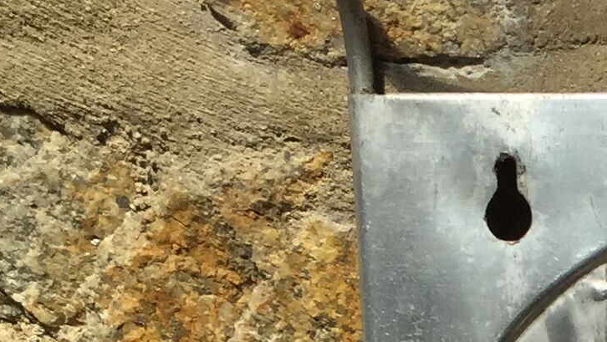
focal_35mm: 142
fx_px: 2286
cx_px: 988
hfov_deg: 13.9
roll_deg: +0.1
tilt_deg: -23.3
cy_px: 777
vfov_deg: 8.0
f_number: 2.2
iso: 32
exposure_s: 1/1412
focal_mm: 4.15
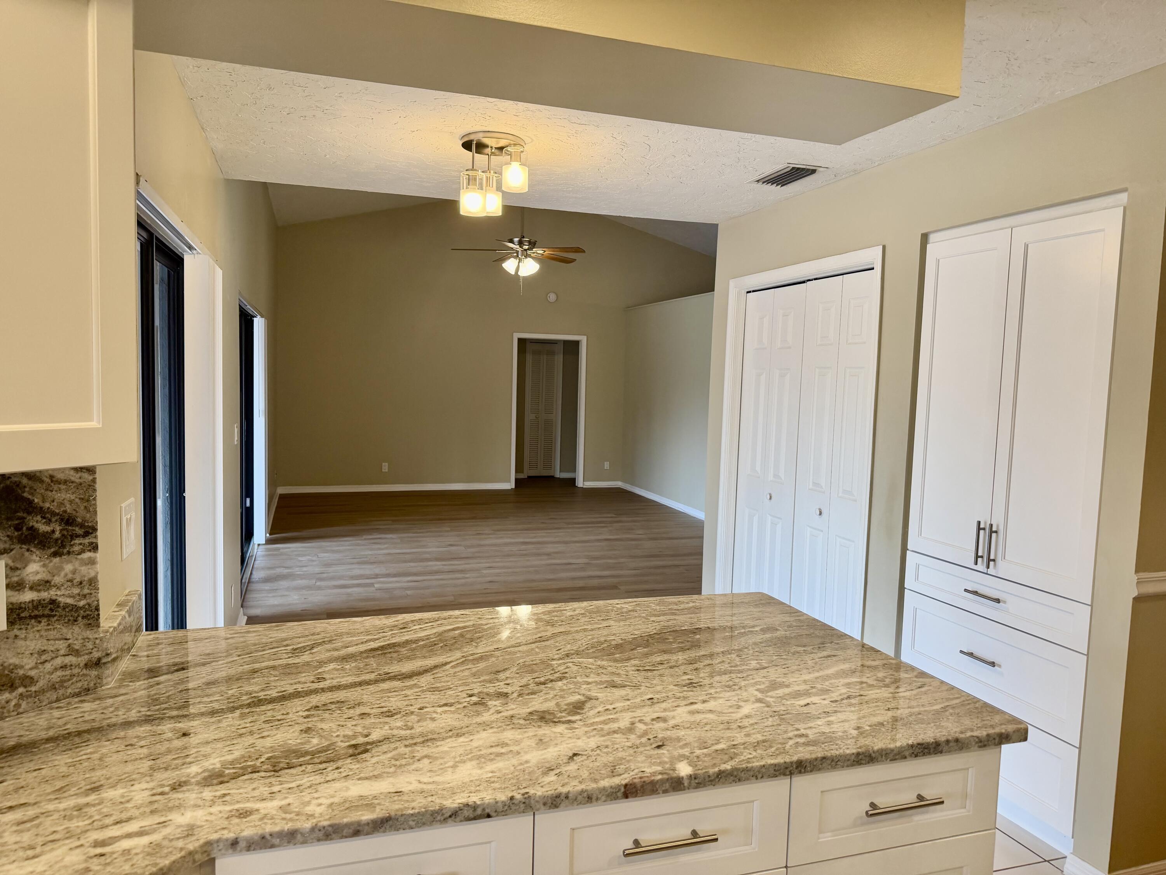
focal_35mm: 24
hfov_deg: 71.6
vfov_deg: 56.8
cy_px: 438
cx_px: 583
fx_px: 808
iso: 125
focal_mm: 6.76
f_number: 1.78
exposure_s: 1/178
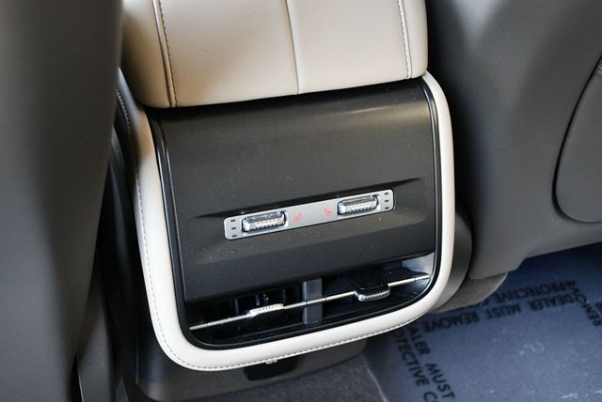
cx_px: 301
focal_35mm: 48
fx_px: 803
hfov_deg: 41.1
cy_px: 201
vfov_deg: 28.1
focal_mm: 24
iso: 1800
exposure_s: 1/125
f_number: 4
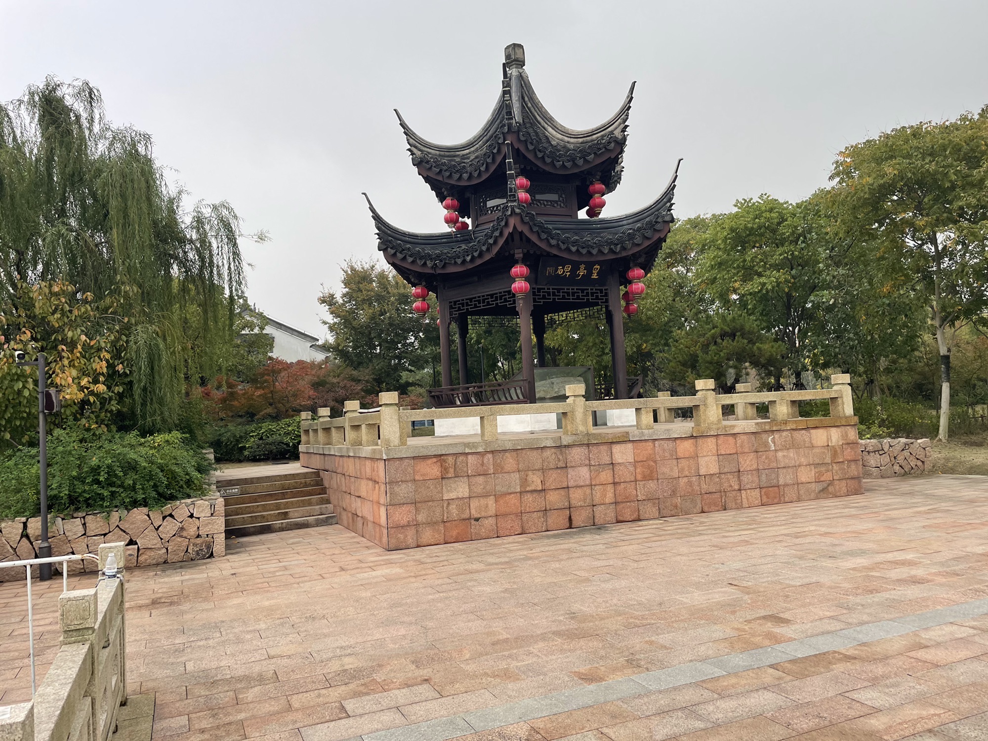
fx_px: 742
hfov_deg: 67.3
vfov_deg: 53.1
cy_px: 370
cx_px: 494
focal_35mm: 26
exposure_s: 1/500
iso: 32
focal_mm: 4.2
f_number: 1.6
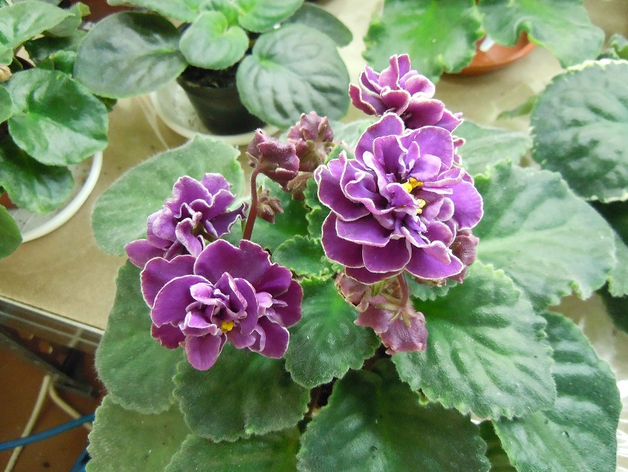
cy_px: 236
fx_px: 544
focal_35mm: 30
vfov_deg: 46.8
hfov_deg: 59.9
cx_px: 314
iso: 800
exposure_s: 1/80
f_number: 3.5
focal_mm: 5.4
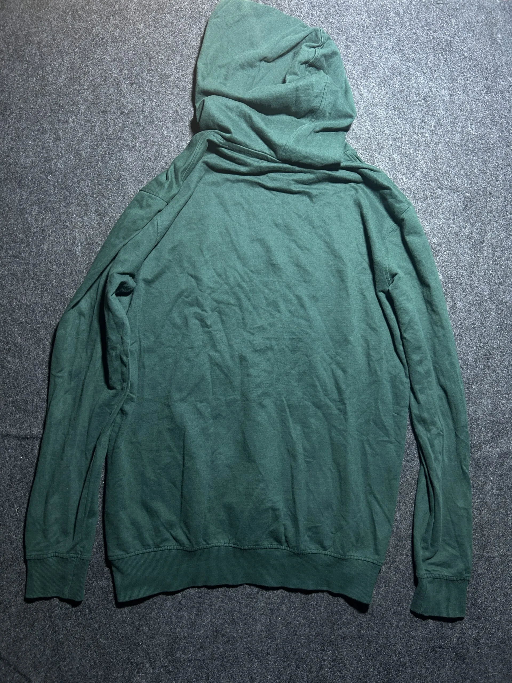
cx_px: 256
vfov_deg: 67.3
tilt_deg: -61.1
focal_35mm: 26
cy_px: 342
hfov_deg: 53.1
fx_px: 513
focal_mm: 5.7
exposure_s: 1/50
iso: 125
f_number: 1.5
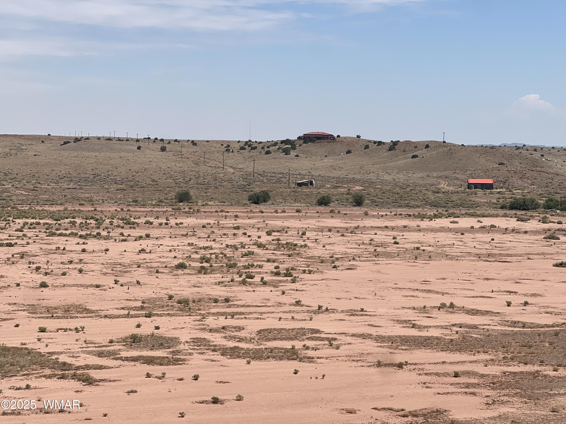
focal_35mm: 77
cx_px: 283
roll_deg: -1.2
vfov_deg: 19.1
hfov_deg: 25.3
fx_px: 1259
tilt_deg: -3.1
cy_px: 212
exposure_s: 1/1393
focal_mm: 9
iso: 32
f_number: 2.8
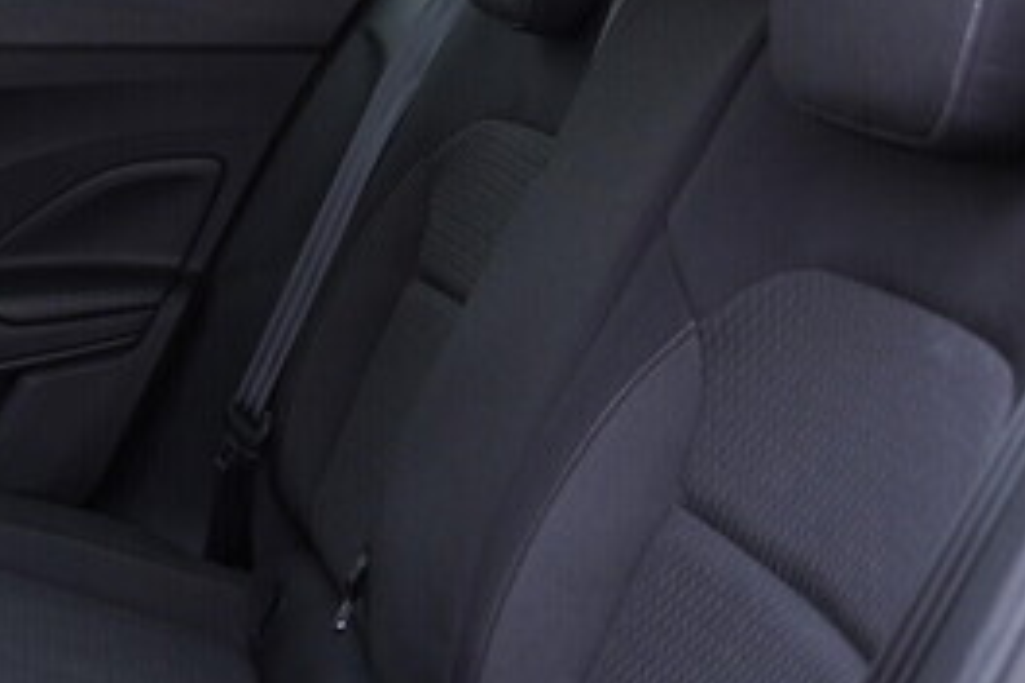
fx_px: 2135
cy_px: 192
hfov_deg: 25.9
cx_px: 58
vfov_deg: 18.1
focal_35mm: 75
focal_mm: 24
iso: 320
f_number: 2.8
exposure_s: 1/40
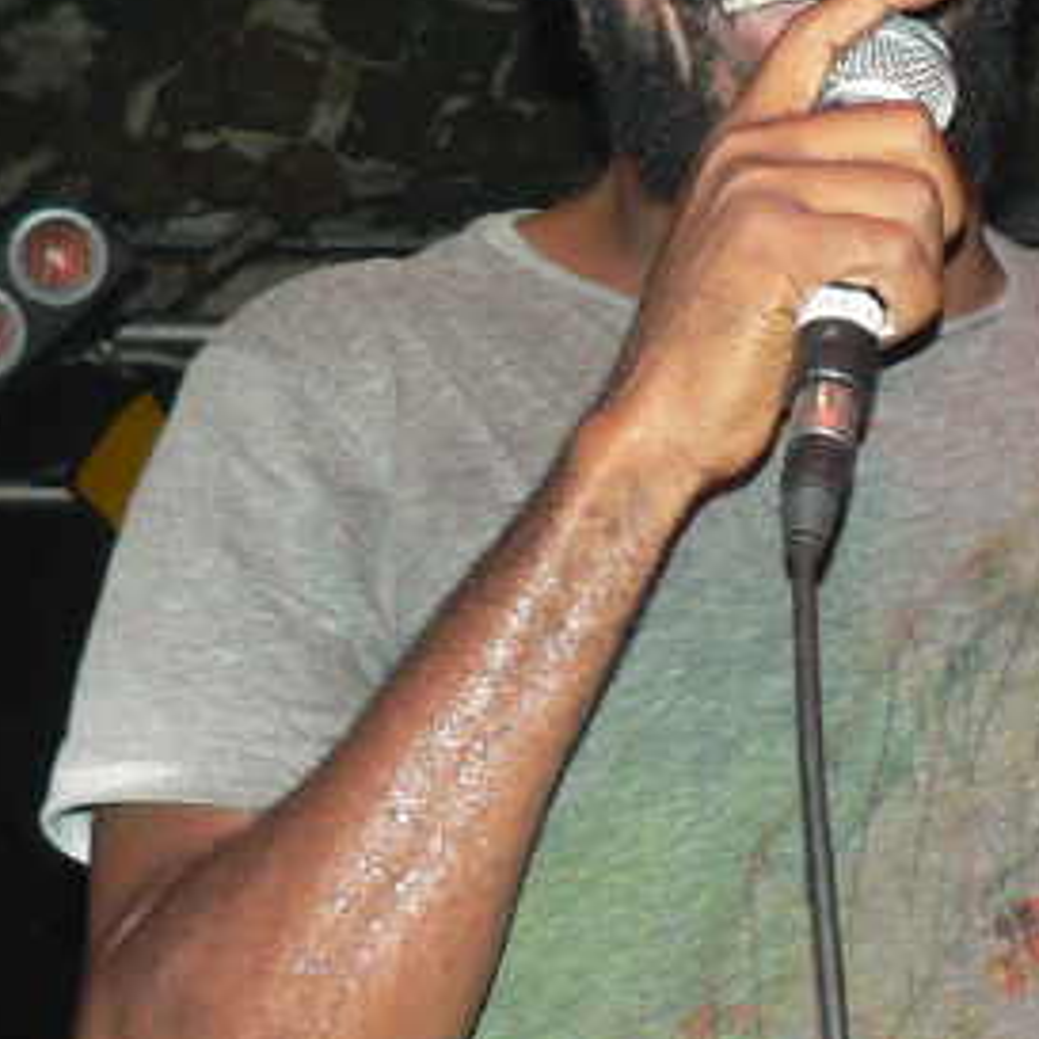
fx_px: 2309
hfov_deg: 25.0
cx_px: 826
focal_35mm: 68
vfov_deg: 25.1
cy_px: 289
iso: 200
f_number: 2.8
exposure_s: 1/60
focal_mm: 6
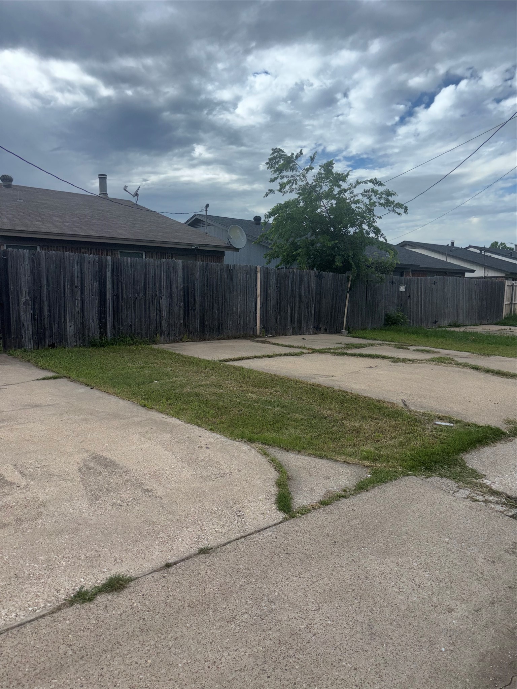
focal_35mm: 26
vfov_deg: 67.3
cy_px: 344
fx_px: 518
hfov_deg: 53.1
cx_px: 258
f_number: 1.6
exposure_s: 1/2857
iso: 100
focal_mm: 5.96
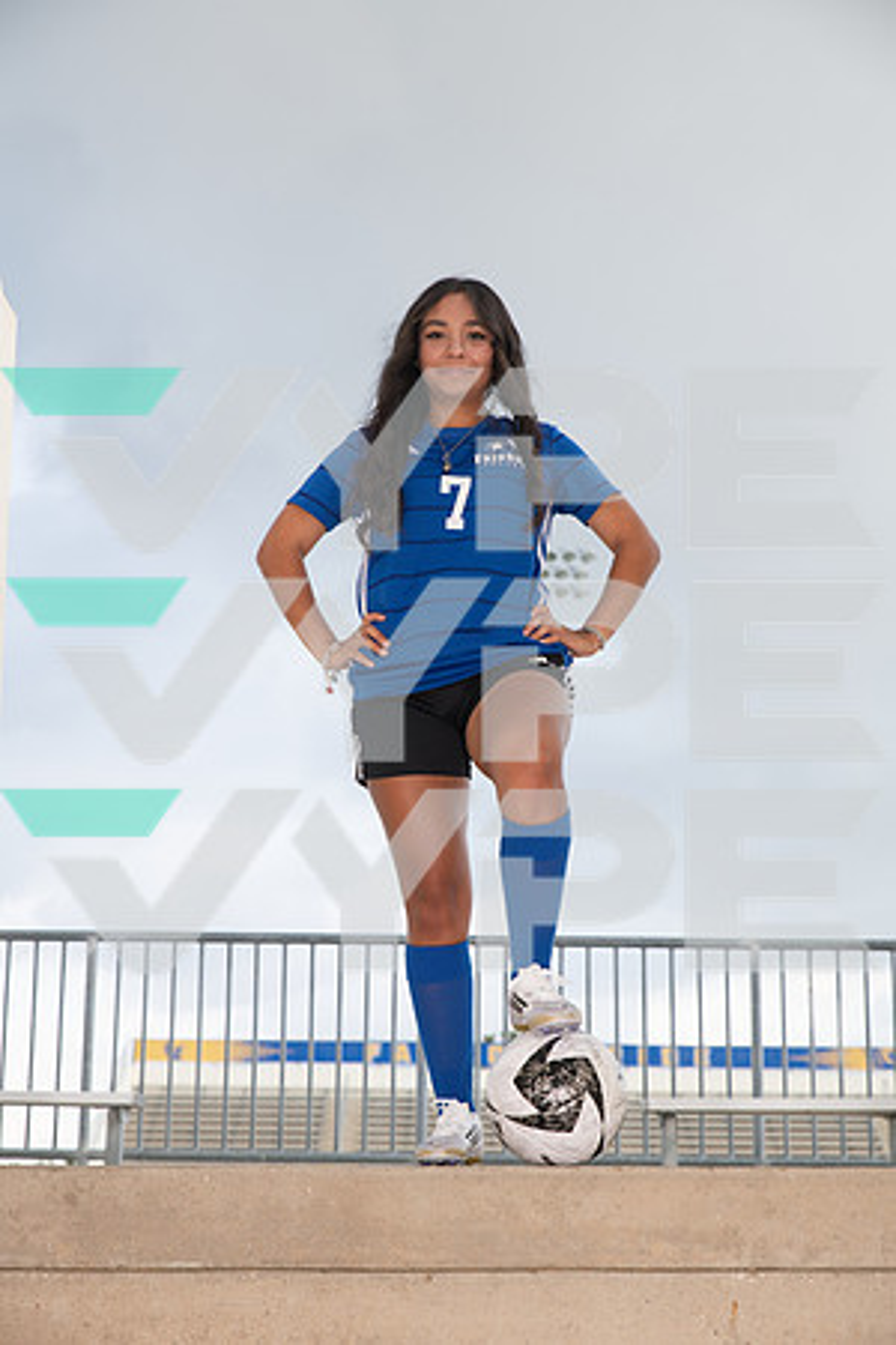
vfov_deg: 28.8
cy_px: 672
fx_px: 2613
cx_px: 448
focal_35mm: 70
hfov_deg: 19.5
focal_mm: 70
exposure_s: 1/320
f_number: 7.1
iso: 250
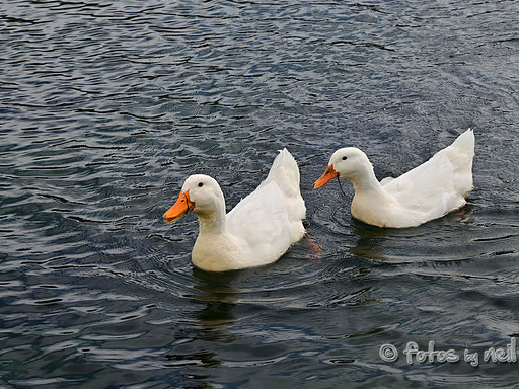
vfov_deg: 17.4
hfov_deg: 23.0
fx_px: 1274
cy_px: 194
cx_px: 248
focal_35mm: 85
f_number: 11
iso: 200
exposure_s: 1/500
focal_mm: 52
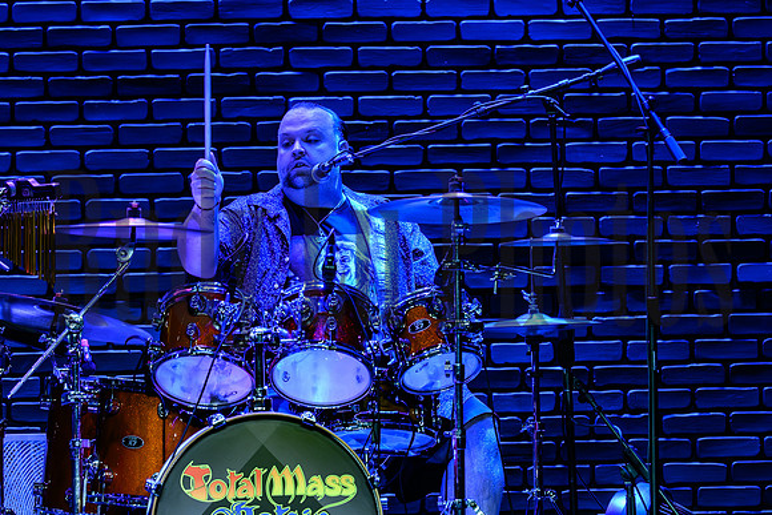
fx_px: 6435
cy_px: 258
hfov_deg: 6.9
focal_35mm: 300
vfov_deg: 4.6
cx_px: 386
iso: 6400
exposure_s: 1/50
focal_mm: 200
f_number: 5
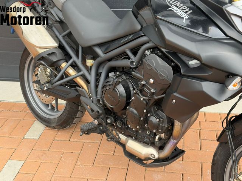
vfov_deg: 30.3
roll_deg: +2.1
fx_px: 336
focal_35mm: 48
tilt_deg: -29.2
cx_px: 121
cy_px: 90
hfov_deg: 39.7
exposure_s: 1/837
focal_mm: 6.76
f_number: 1.78
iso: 80
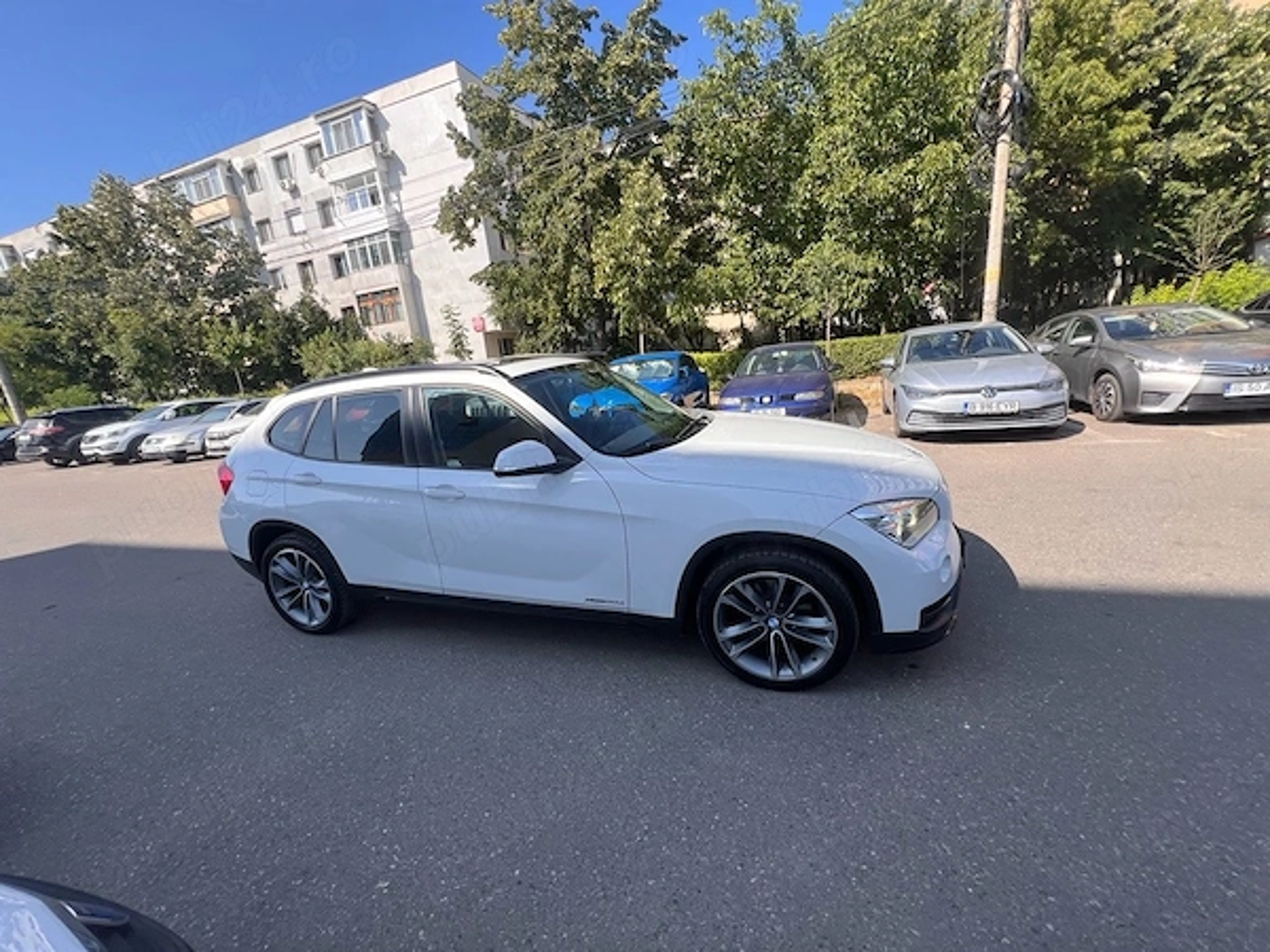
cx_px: 635
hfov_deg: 106.2
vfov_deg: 89.9
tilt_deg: -13.5
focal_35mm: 13
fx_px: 477
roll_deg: +6.5
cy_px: 476
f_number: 1.8
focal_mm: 1.57
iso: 32
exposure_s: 1/723
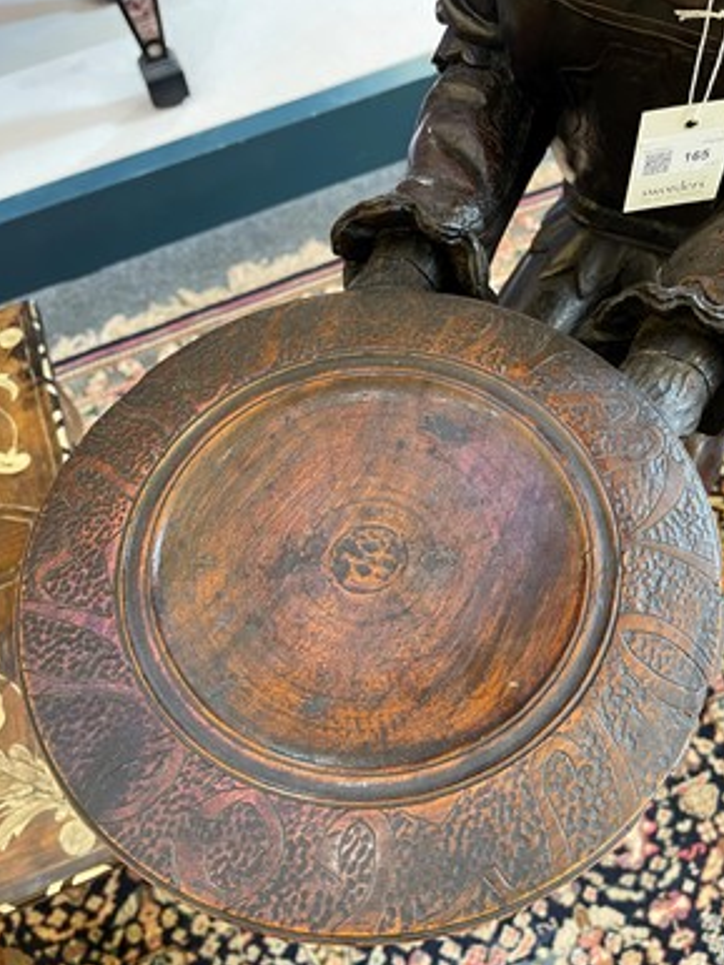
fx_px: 753
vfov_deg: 65.3
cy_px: 491
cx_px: 371
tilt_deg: -59.8
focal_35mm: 27
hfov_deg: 51.4
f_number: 1.6
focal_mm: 5.1
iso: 400
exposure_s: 1/50
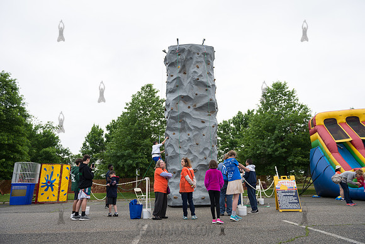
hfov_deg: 73.7
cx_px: 182
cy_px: 122
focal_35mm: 24
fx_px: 243
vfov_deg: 53.2
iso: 200
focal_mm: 24
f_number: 3.5
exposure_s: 1/1000
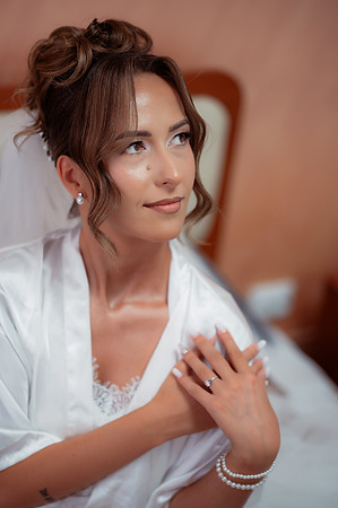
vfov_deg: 23.9
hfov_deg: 16.0
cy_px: 254
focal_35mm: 85
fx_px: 1200
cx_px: 169
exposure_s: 1/400
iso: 640
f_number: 2
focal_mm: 85
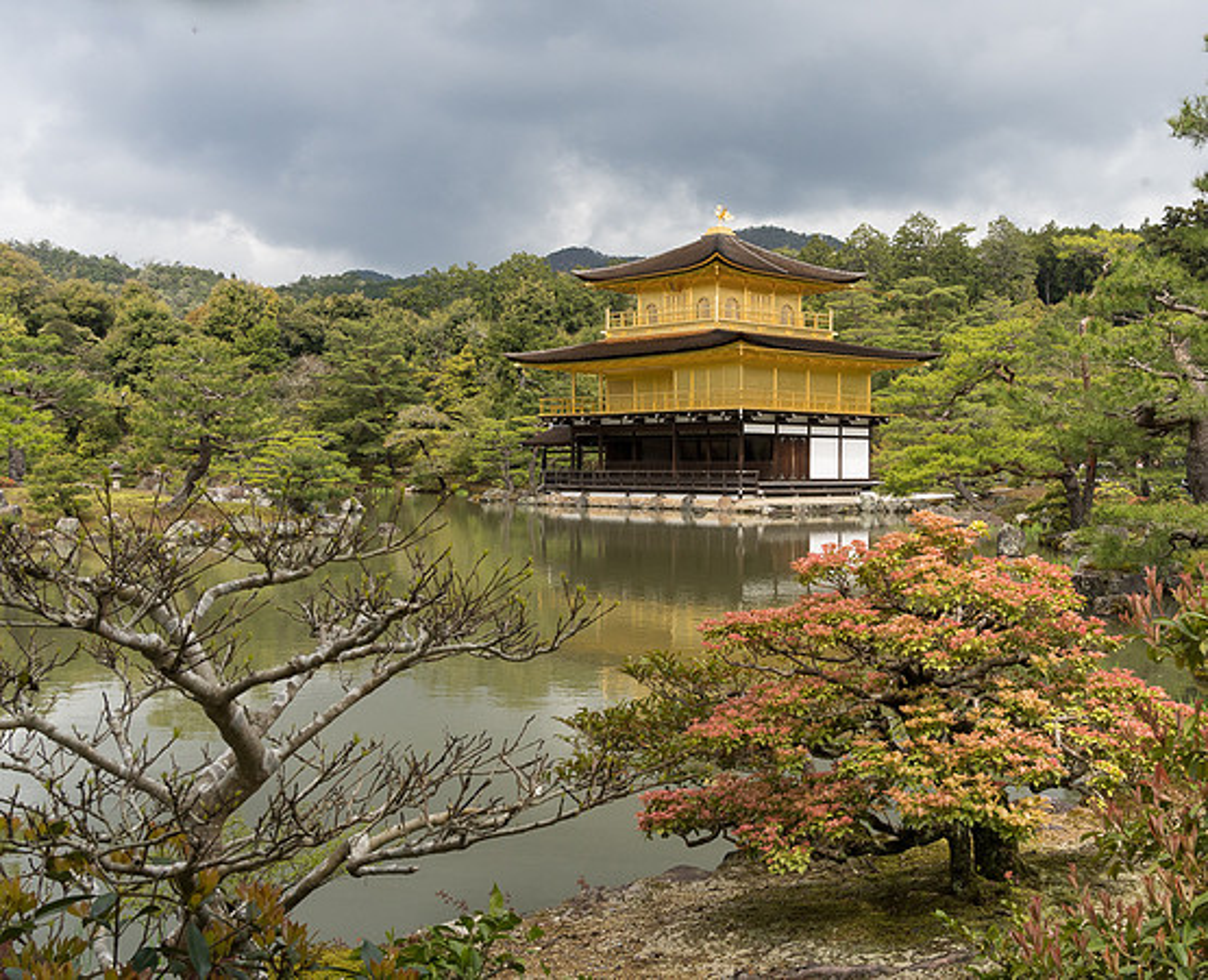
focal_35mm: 39
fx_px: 1386
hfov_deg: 46.5
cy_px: 458
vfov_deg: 38.9
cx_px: 784
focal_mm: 31
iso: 800
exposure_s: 1/250
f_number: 16
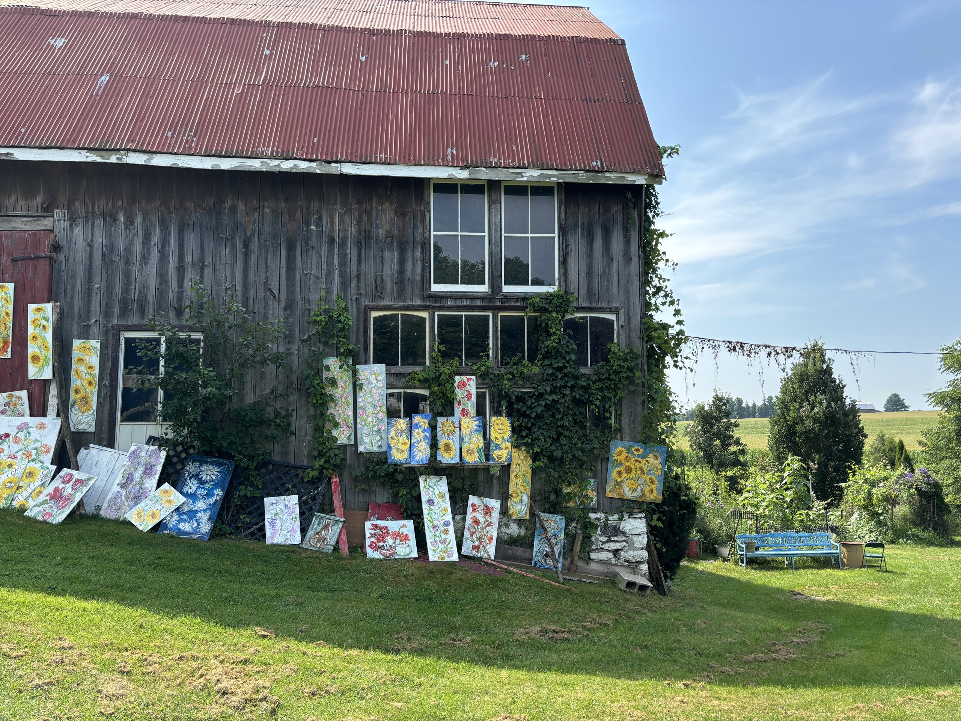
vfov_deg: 53.1
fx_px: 722
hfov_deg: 67.3
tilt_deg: +5.7
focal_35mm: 26
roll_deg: +0.3
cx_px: 480
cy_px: 360
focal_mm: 5.96
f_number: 1.6
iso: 50
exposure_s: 1/1399
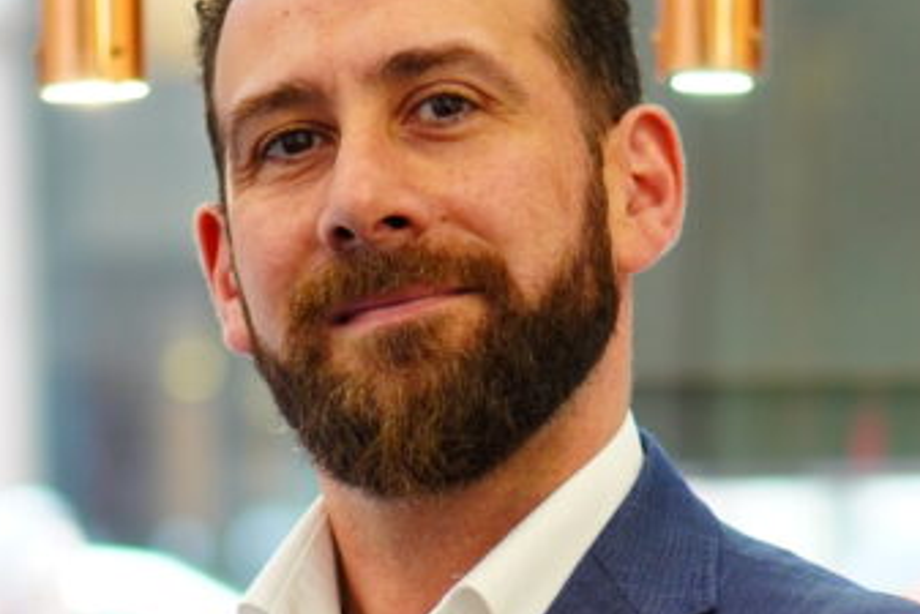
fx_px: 5829
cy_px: 840
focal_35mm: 228
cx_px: 392
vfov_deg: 6.0
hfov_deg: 9.0
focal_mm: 50
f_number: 1.8
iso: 500
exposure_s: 1/125
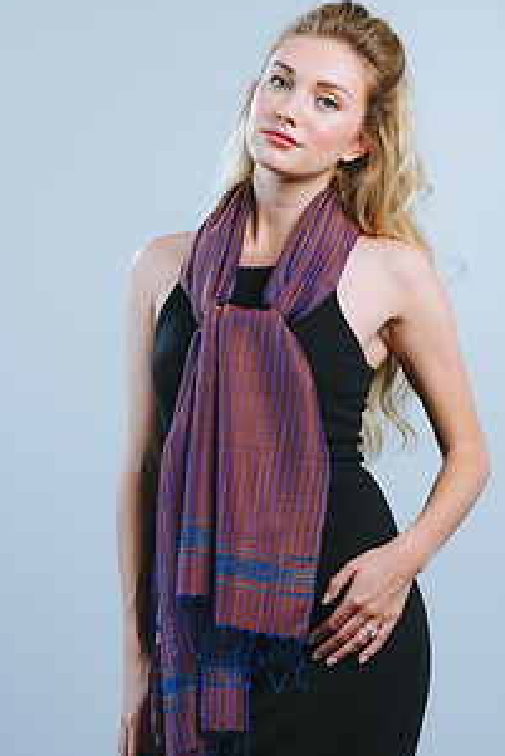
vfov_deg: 16.1
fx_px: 2669
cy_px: 435
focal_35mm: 127
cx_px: 231
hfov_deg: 10.8
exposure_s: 1/200
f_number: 4
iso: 100
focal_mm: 85
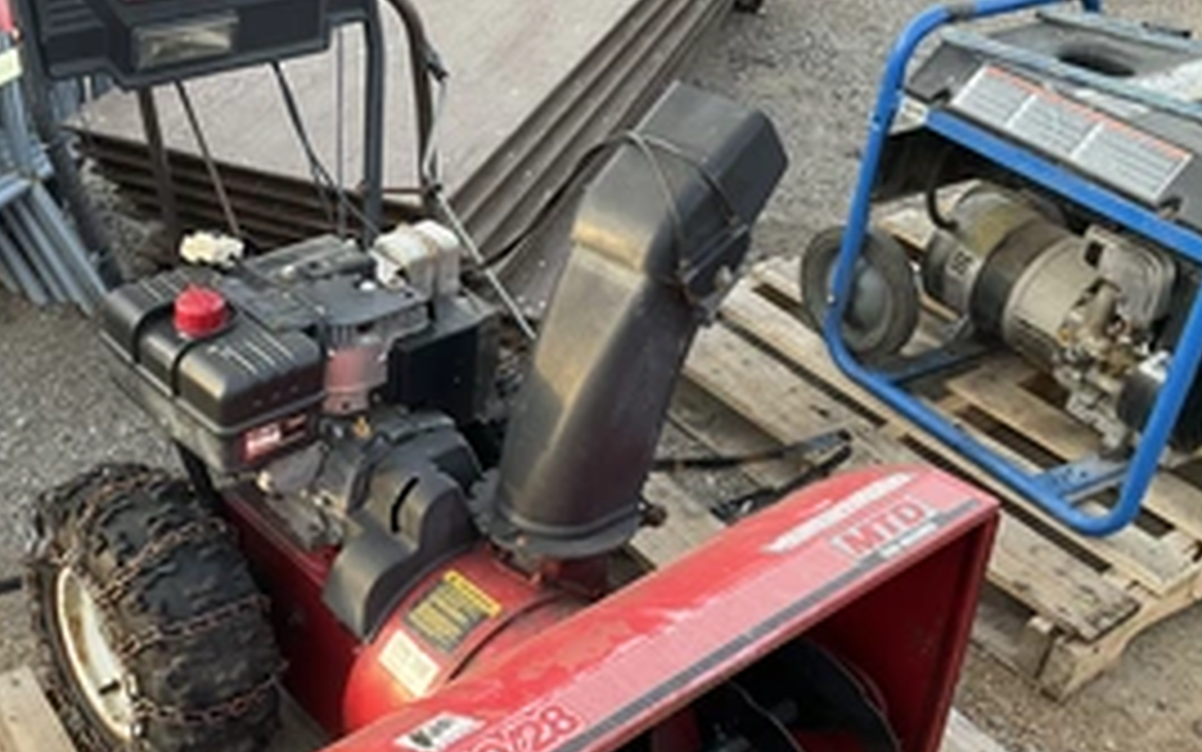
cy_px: 383
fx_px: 1507
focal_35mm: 46
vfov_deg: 28.0
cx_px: 365
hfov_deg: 42.7
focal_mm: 3
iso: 40
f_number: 1.8
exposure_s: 1/122
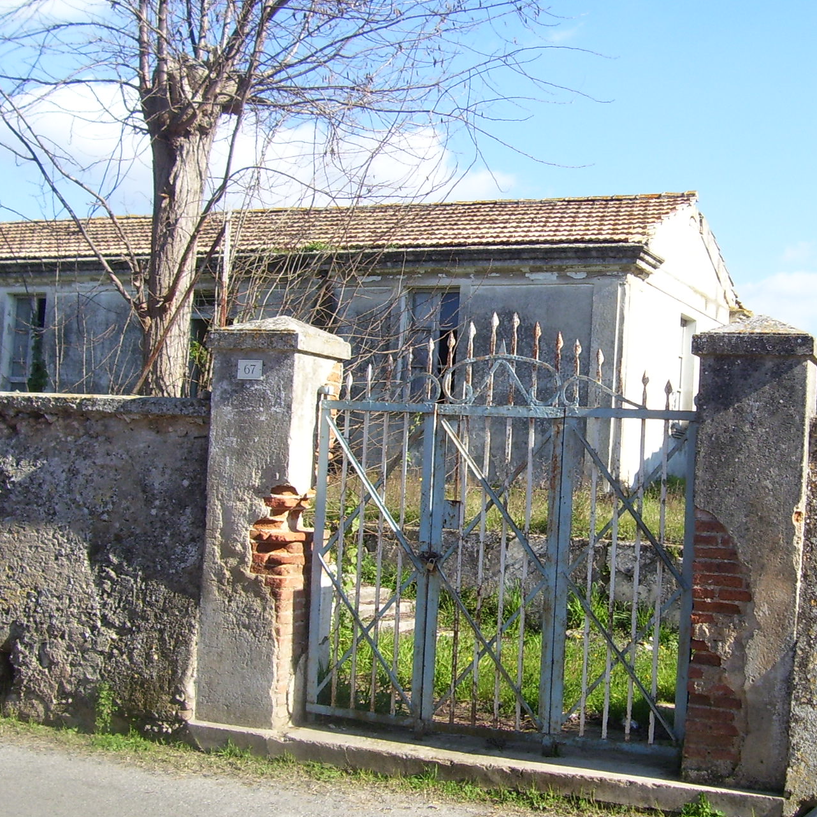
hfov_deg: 34.8
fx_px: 1282
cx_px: 577
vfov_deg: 35.4
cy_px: 394
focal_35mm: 48
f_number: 4.8
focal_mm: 5.6
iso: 80
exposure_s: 1/250
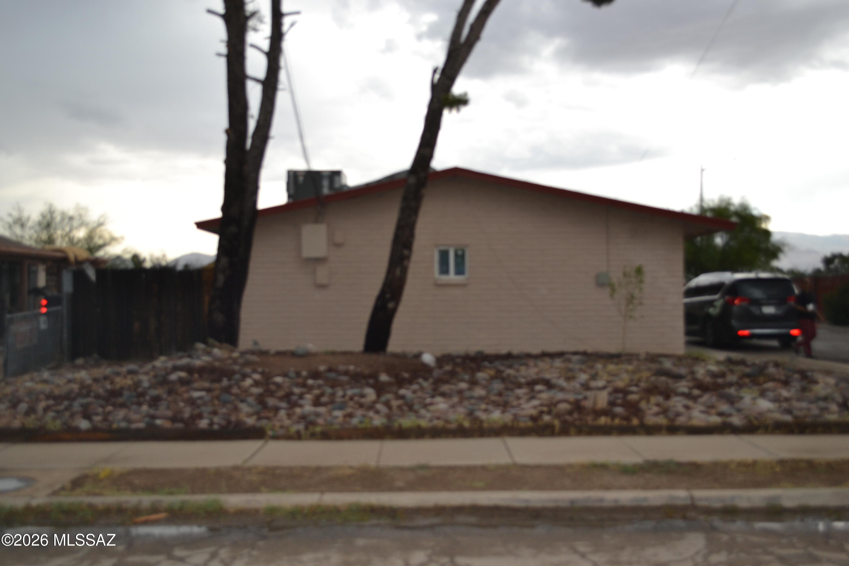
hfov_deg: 53.1
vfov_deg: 36.9
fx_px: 849
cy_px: 283
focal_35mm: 36
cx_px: 424
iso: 180
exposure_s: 1/125
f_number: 4
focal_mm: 24
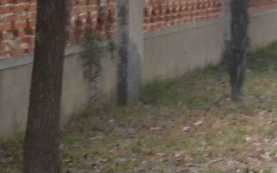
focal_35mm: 156
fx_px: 1178
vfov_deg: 8.4
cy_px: 114
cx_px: 494
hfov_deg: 12.3
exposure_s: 1/45
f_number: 7.6
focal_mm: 6.3
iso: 80
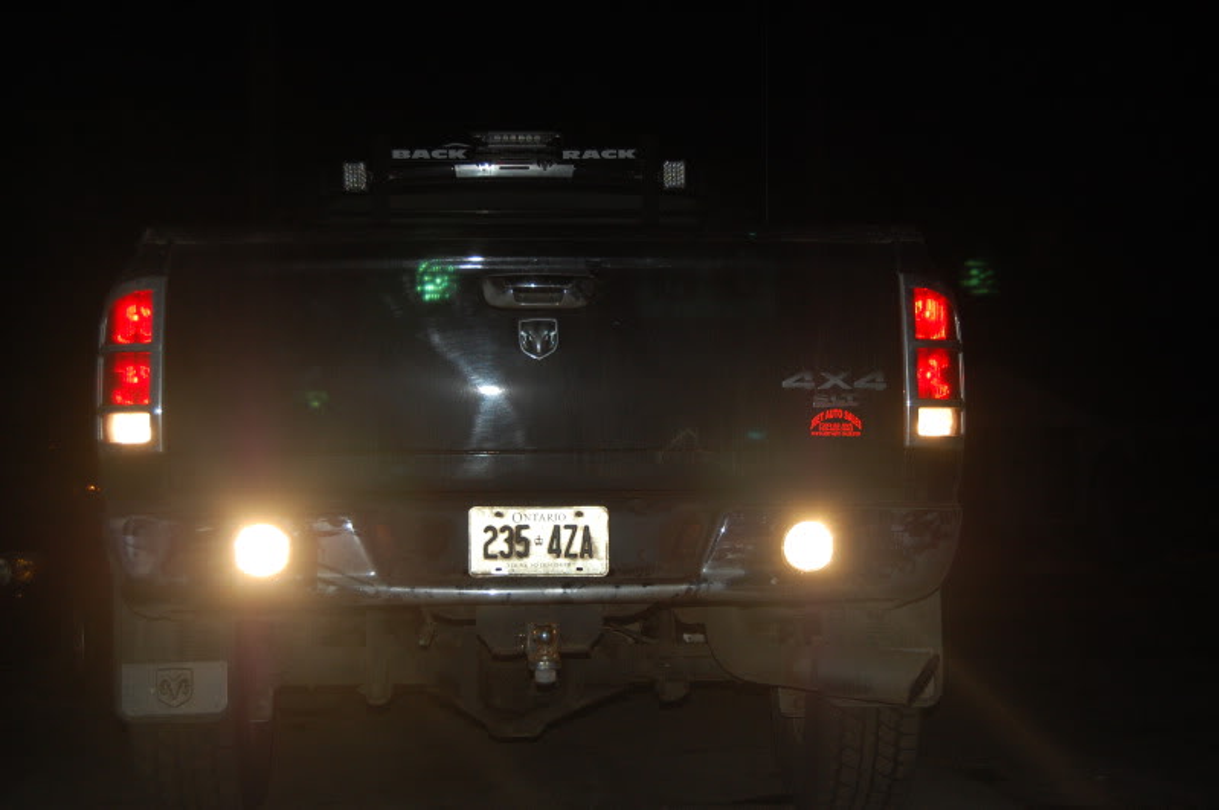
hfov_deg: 35.1
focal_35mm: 57
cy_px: 405
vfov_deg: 23.7
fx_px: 1928
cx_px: 610
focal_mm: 38
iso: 400
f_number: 5
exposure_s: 1/60
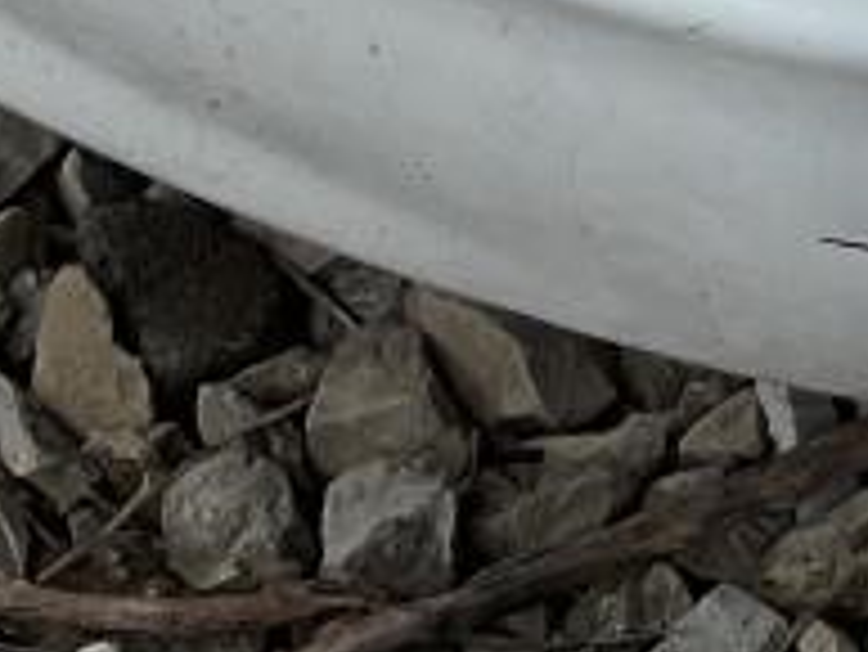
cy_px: -1250
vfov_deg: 7.0
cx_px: 1264
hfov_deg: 10.0
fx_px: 4817
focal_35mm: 192
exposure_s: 1/855
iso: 16
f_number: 1.8
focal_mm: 3
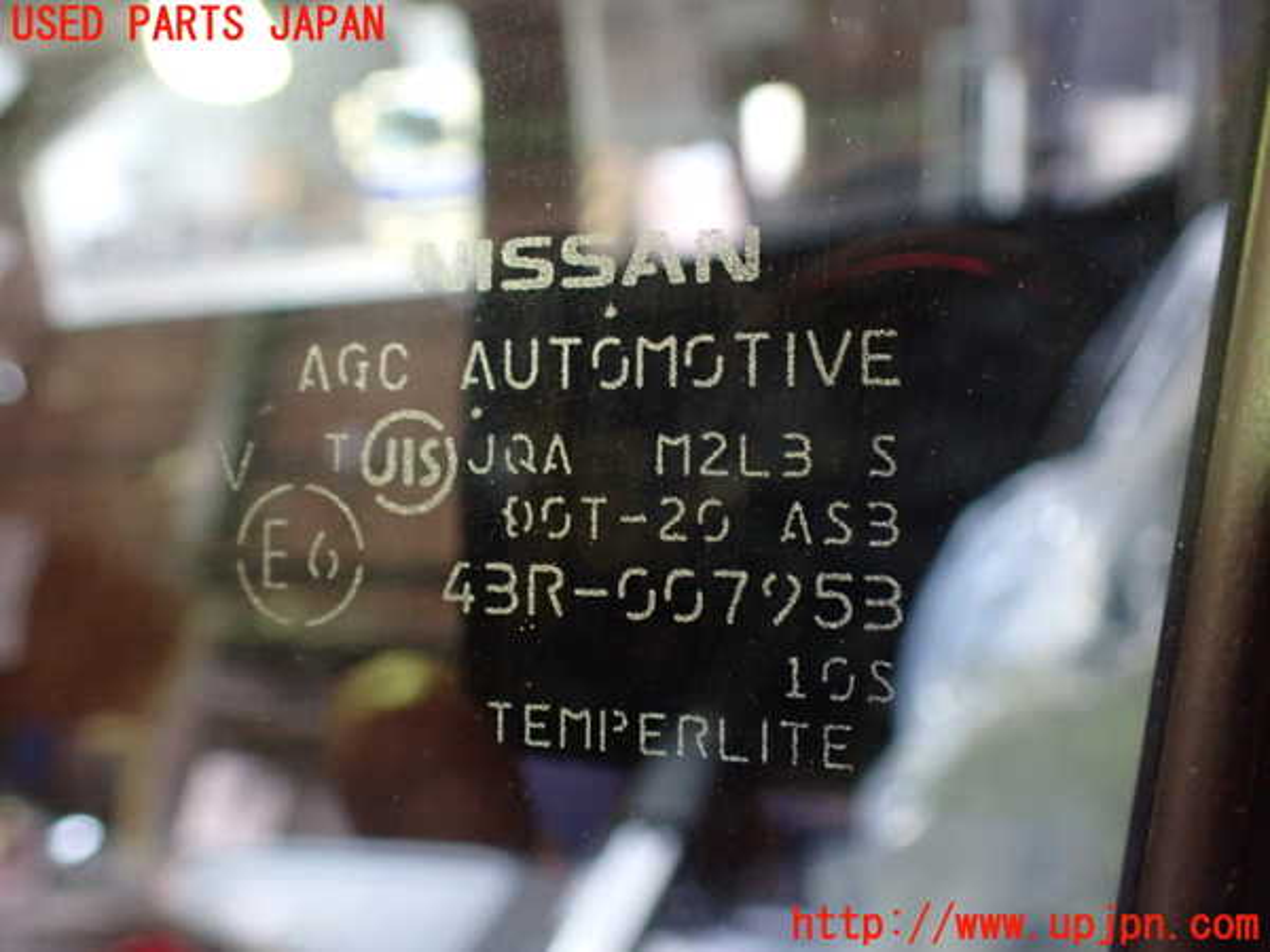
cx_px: 635
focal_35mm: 30
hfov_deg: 60.0
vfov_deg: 46.8
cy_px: 476
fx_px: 1101
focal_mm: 5.4
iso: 1000
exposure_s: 1/30
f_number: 2.3
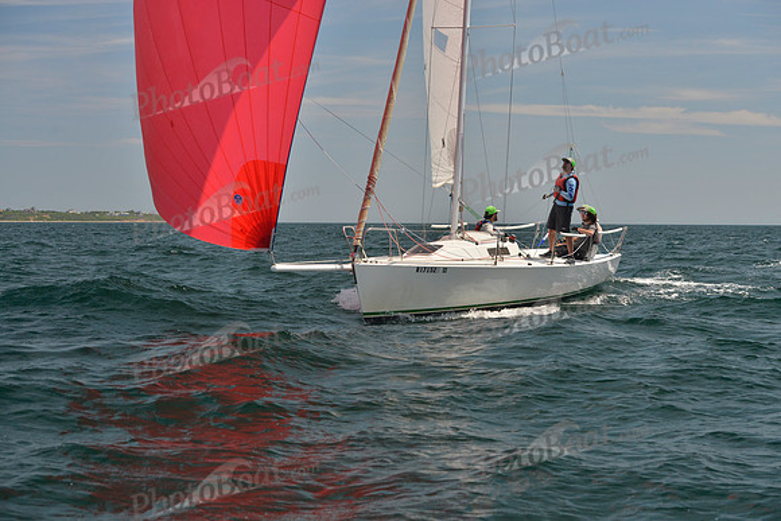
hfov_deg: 28.8
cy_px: 260
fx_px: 1519
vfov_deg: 19.5
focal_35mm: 70
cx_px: 390
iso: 400
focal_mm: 70
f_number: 7.1
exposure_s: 1/800
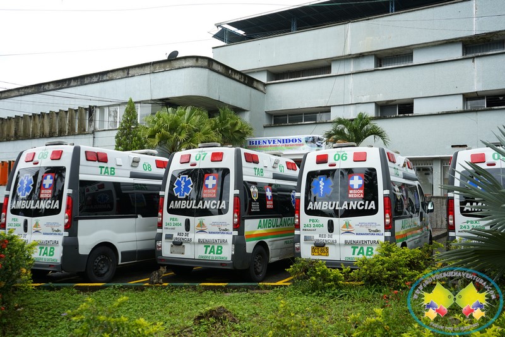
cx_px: 252
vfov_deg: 42.3
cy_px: 168
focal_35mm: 31
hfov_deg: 60.3
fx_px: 435
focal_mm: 31
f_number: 6.3
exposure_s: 1/250
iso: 250
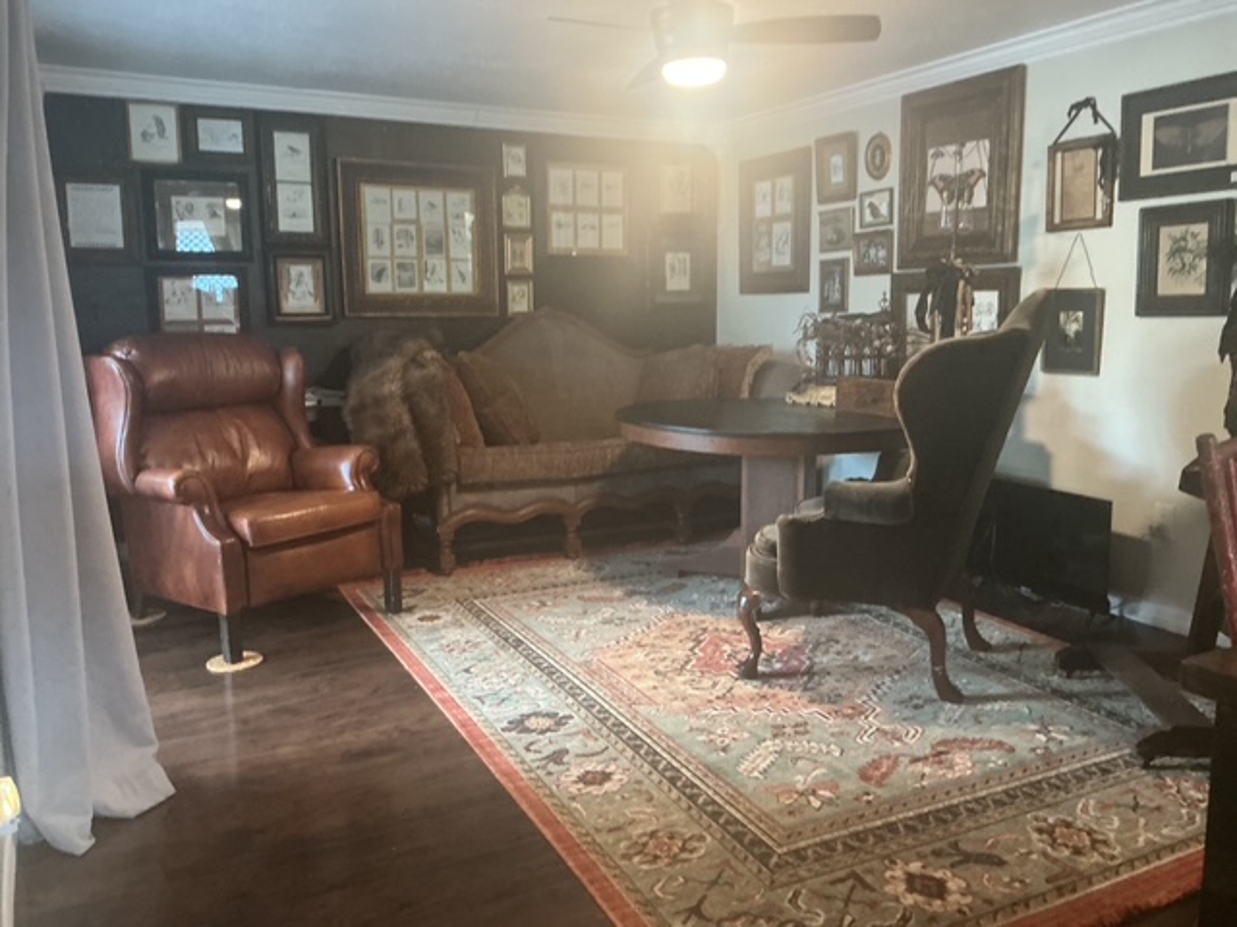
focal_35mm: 29
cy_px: 464
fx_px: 1036
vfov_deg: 48.2
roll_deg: -0.4
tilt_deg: -9.7
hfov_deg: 61.7
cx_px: 618
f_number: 1.8
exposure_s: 1/40
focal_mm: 3
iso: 250
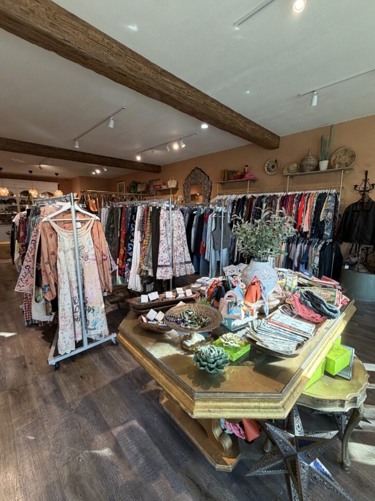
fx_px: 217
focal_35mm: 15
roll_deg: +1.1
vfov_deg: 98.2
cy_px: 248
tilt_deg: -8.7
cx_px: 199
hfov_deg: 81.7
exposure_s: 1/120
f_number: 2.2
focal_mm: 2.22
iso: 200
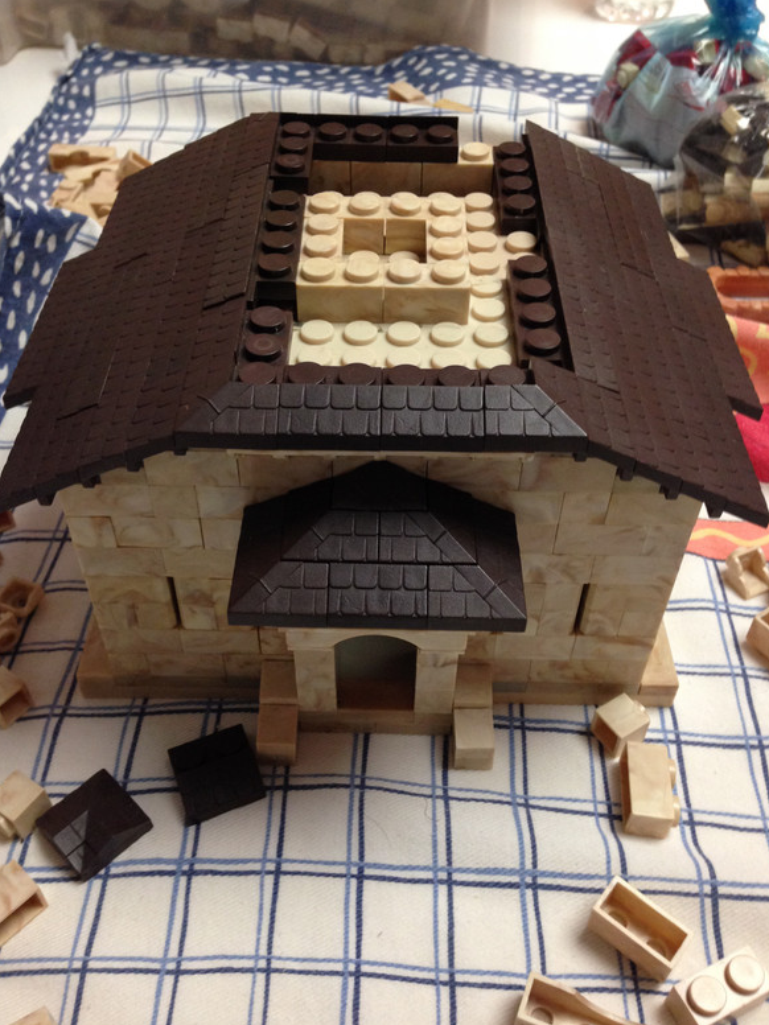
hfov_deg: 41.8
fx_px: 1007
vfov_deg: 54.0
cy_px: 503
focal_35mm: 34
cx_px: 382
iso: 200
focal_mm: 4.12
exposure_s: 1/20
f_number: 2.4
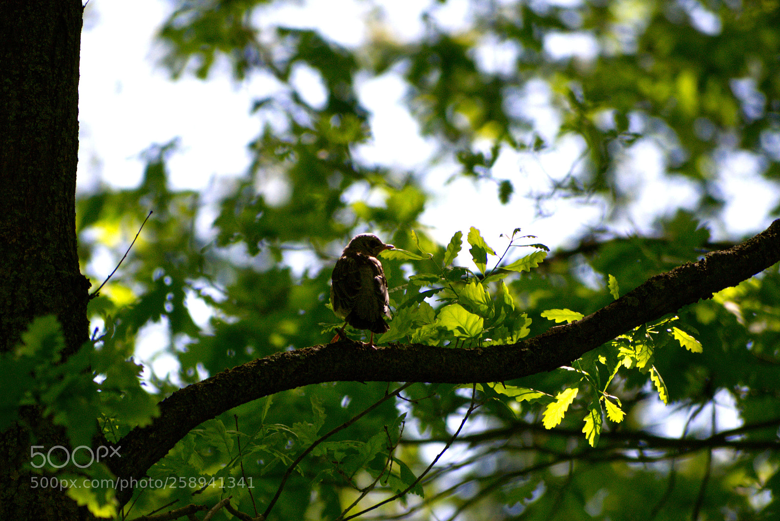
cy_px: 260
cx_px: 390
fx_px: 9753
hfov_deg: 4.6
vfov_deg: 3.1
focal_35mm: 450
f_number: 6.3
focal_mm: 300
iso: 800
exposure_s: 1/1000
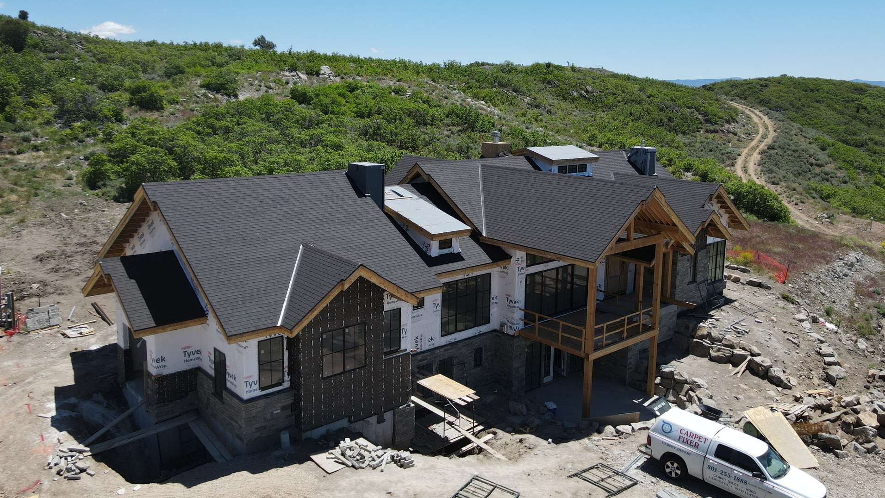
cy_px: 202
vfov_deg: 41.3
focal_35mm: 28
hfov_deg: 67.9
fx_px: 657
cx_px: 455
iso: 100
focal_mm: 4.5
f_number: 2.8
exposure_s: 1/640
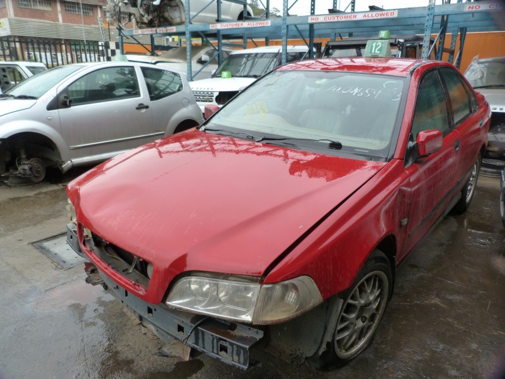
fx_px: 365
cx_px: 252
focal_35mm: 25
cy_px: 190
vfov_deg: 54.9
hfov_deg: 69.4
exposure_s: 1/100
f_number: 2.8
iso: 125
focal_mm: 4.5
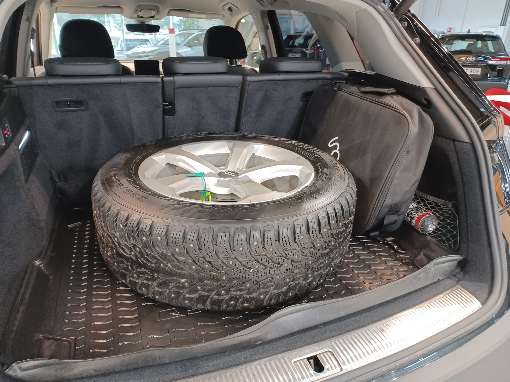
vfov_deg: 54.9
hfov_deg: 69.4
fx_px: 368
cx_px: 255
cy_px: 191
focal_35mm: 25
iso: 320
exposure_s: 1/33.3
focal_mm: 4.6
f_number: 1.8
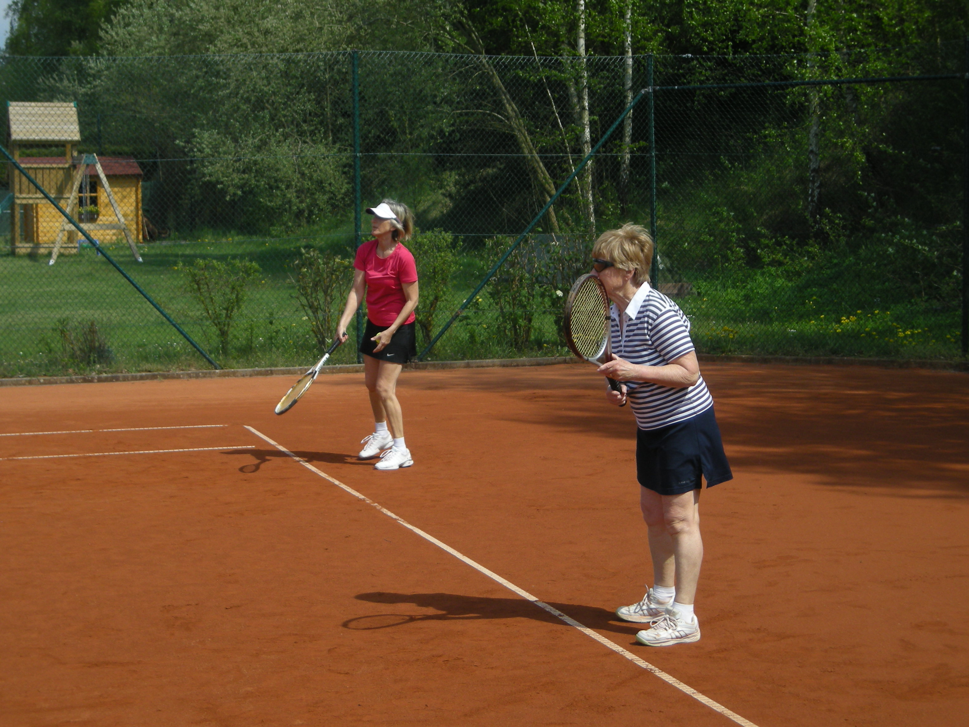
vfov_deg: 19.4
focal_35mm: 76
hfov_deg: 25.7
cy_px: 364
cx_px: 484
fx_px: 2127
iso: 50
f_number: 7.8
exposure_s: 1/168
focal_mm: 12.3
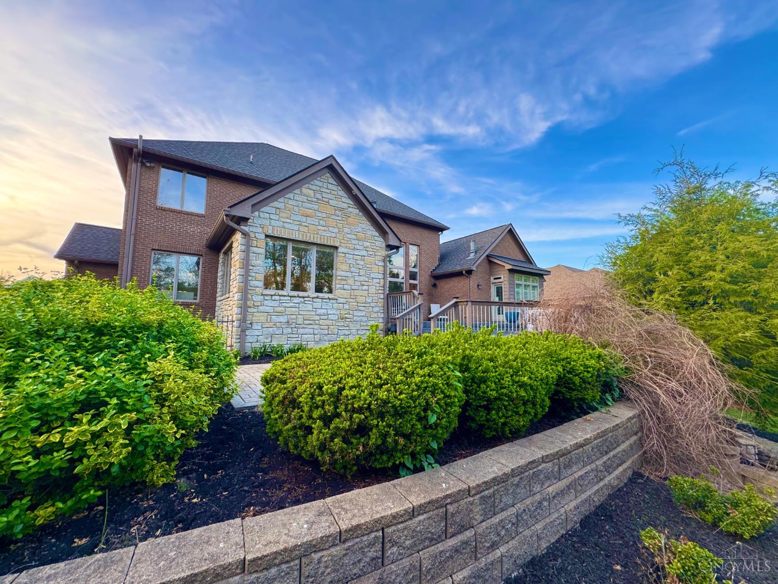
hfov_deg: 102.1
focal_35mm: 14
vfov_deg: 85.7
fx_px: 315
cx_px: 389
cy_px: 292
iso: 64
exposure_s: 1/99
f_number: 2.2
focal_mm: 2.22
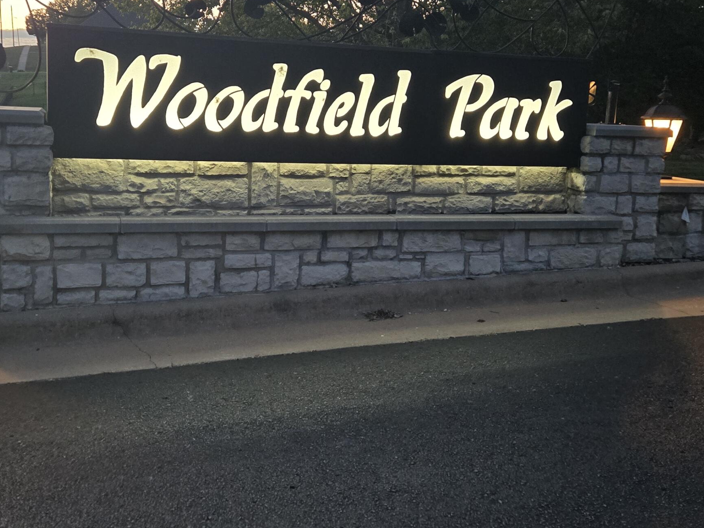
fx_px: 814
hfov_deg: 46.8
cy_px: 205
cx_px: 324
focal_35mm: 40
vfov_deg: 35.8
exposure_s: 1/60
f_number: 1.8
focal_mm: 5.4
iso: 640
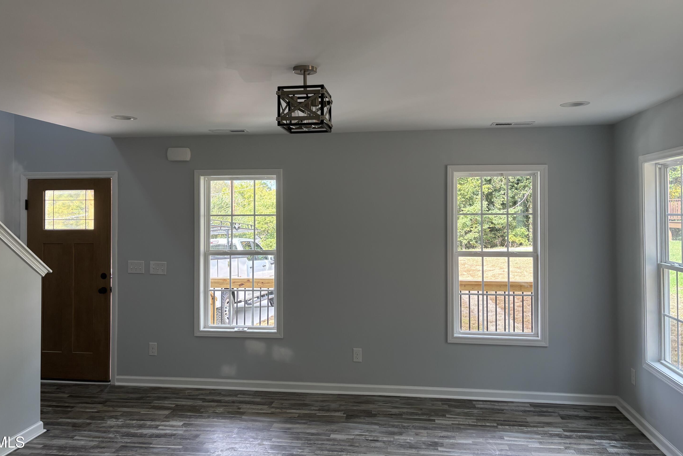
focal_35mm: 28
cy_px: 201
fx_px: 531
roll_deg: +1.4
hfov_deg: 65.5
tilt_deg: +1.7
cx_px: 336
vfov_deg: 46.3
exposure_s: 1/123
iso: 64
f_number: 1.6
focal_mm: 5.96
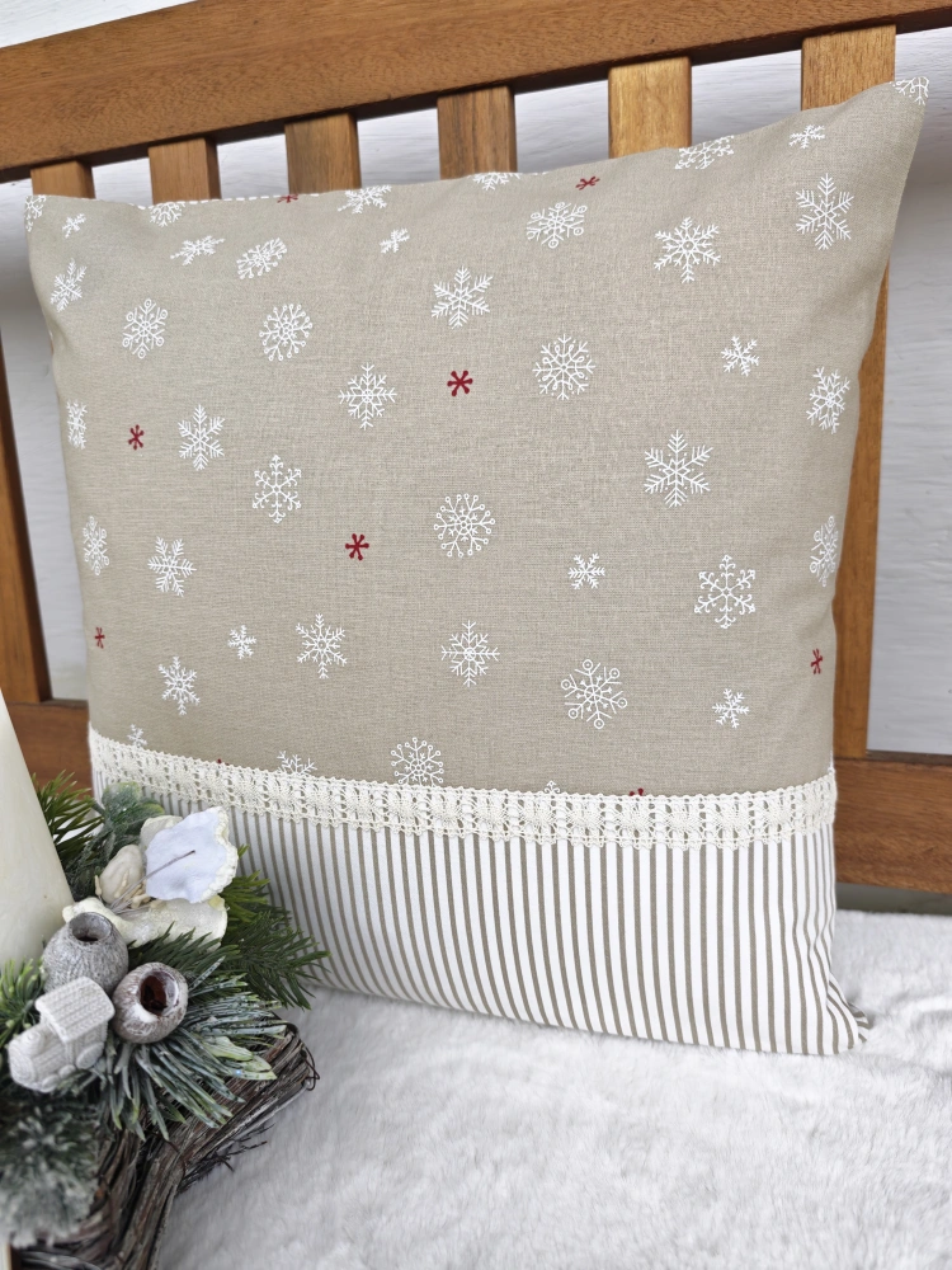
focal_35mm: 23
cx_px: 476
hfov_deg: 58.9
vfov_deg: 73.9
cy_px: 635
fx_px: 843
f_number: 1.6
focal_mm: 6.55
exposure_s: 1/100
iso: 80
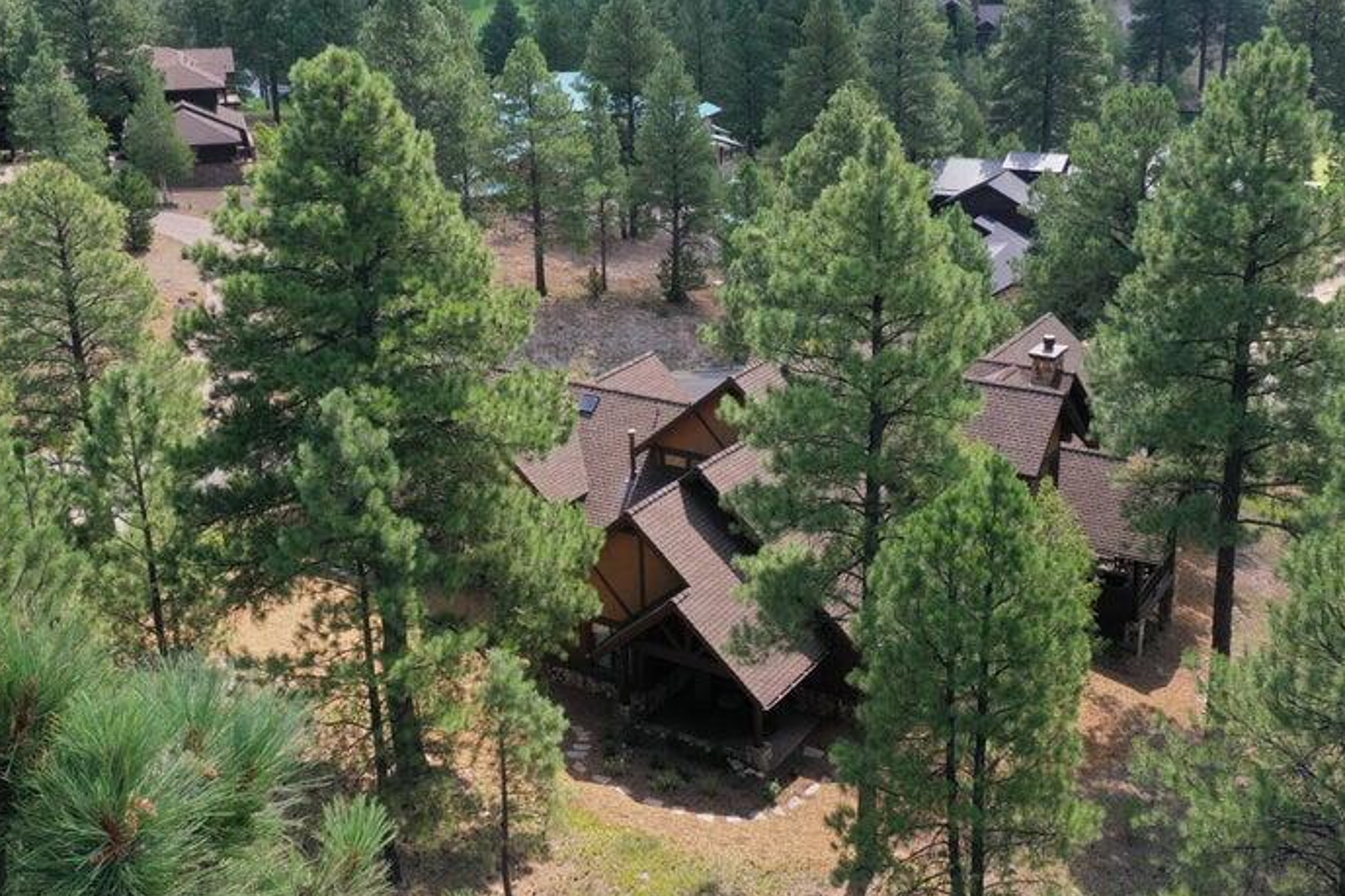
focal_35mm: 39
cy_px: 371
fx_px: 1457
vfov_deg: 34.1
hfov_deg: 49.5
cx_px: 726
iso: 100
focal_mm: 10.26
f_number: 5
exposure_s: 1/240
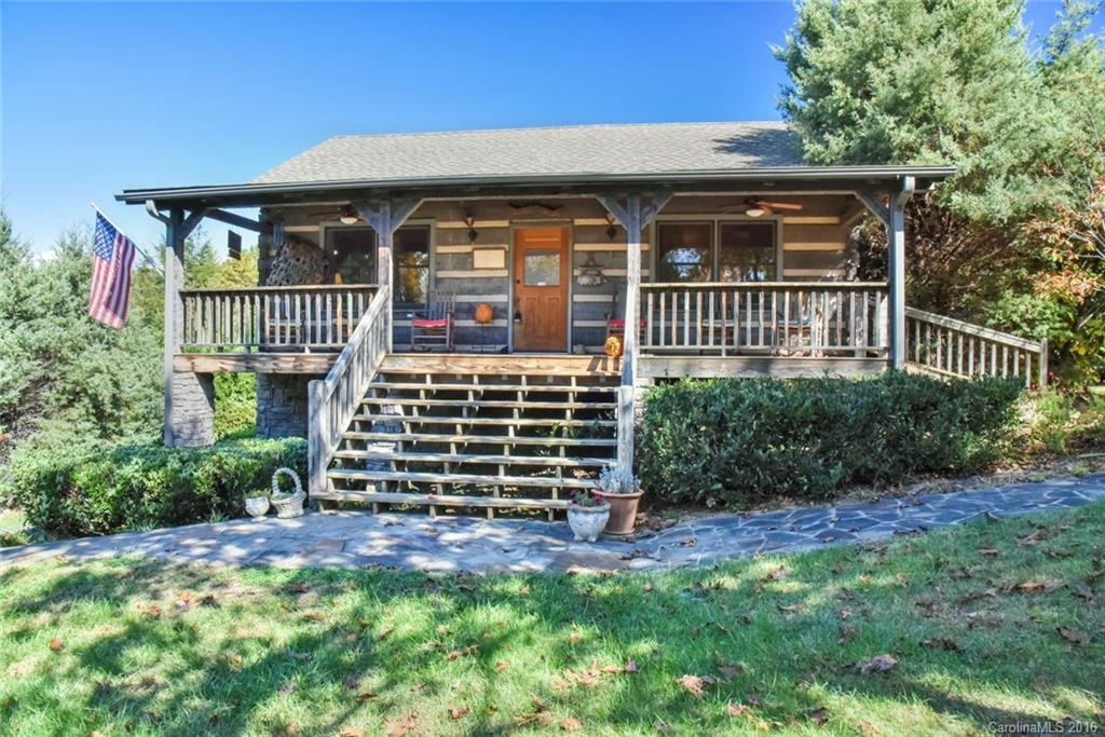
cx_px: 552
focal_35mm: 24
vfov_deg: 53.1
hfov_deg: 73.7
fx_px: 737
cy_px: 368
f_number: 16
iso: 4000
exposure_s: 1/250
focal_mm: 24
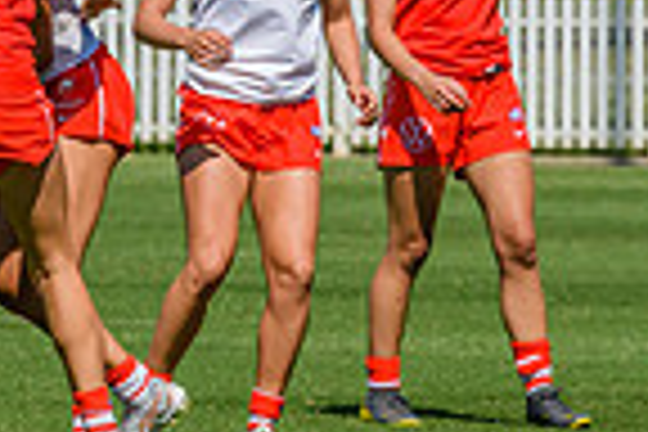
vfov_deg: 1.2
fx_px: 20248
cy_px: 119
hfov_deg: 1.8
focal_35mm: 1125
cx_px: 76
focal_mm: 280
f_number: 8
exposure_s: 1/2500
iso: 800
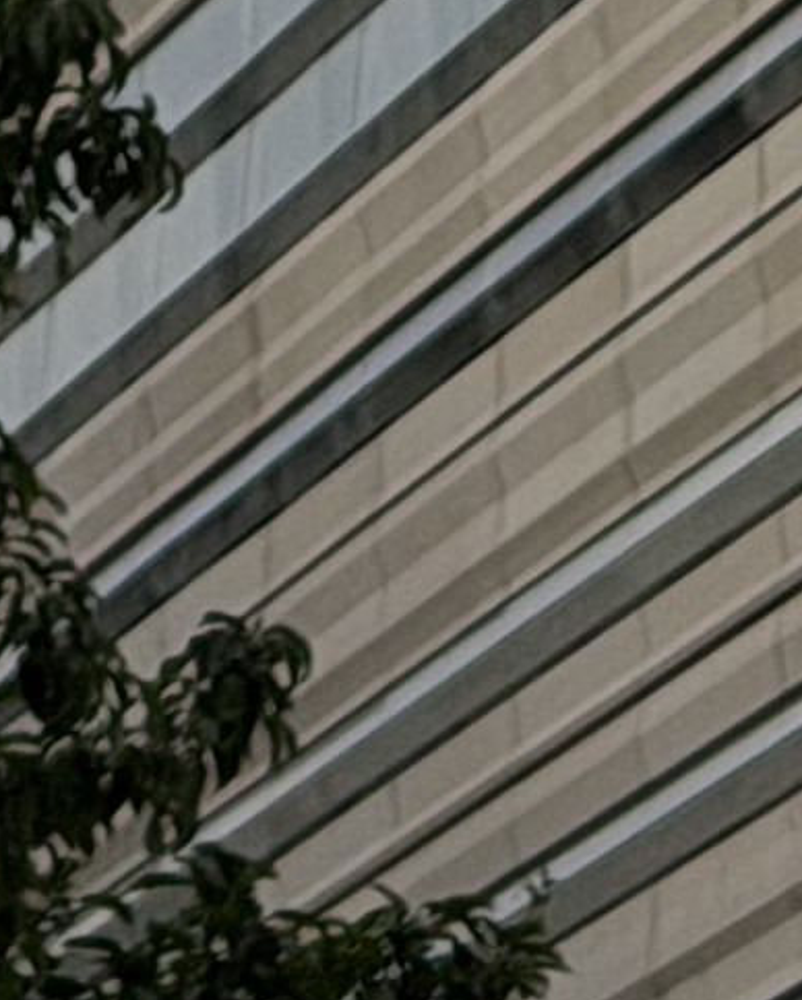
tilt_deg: +28.4
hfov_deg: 4.0
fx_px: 11557
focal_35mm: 390
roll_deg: -0.3
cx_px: -471
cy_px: -2855
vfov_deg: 4.6
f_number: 1.78
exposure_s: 1/4878
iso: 64
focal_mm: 6.76
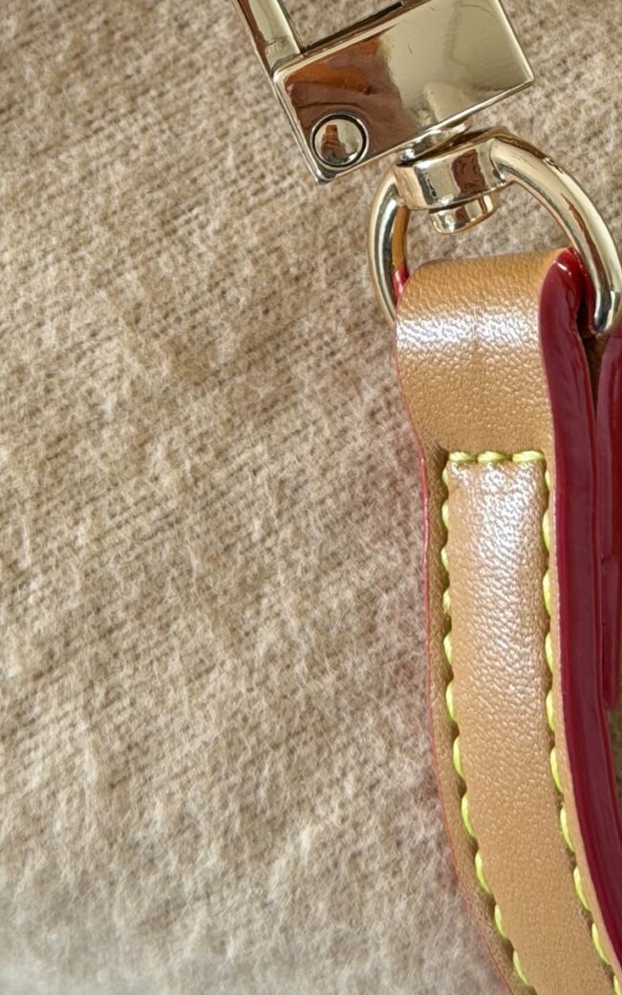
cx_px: 413
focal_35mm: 125
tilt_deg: -78.6
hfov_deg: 10.5
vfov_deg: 16.2
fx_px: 3391
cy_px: -124
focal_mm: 6.76
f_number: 1.78
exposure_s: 1/121
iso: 64
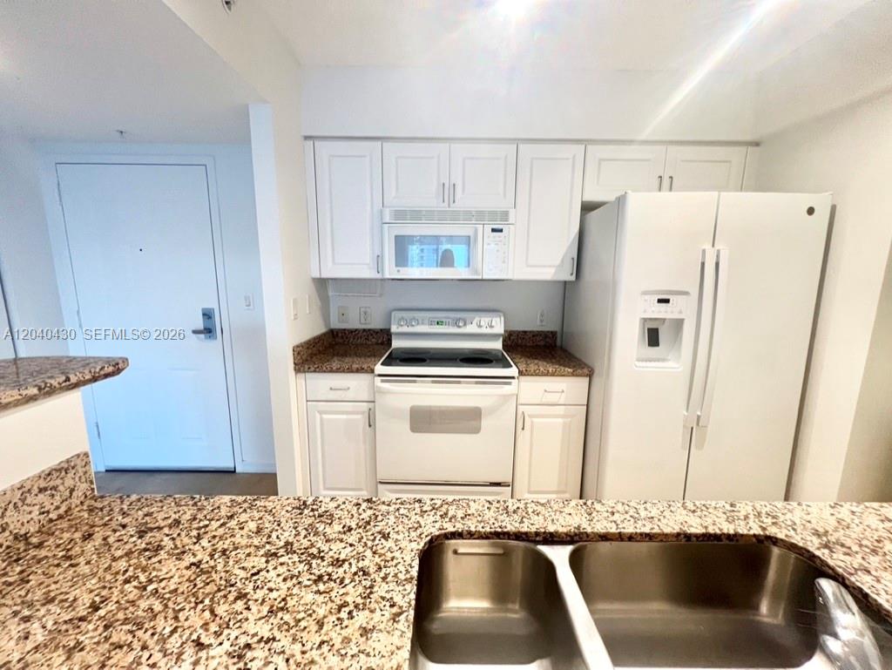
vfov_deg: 90.0
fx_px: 335
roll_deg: -0.7
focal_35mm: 13
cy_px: 335
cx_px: 446
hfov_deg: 106.2
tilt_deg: -10.4
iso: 320
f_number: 1.8
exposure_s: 1/60
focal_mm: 1.57
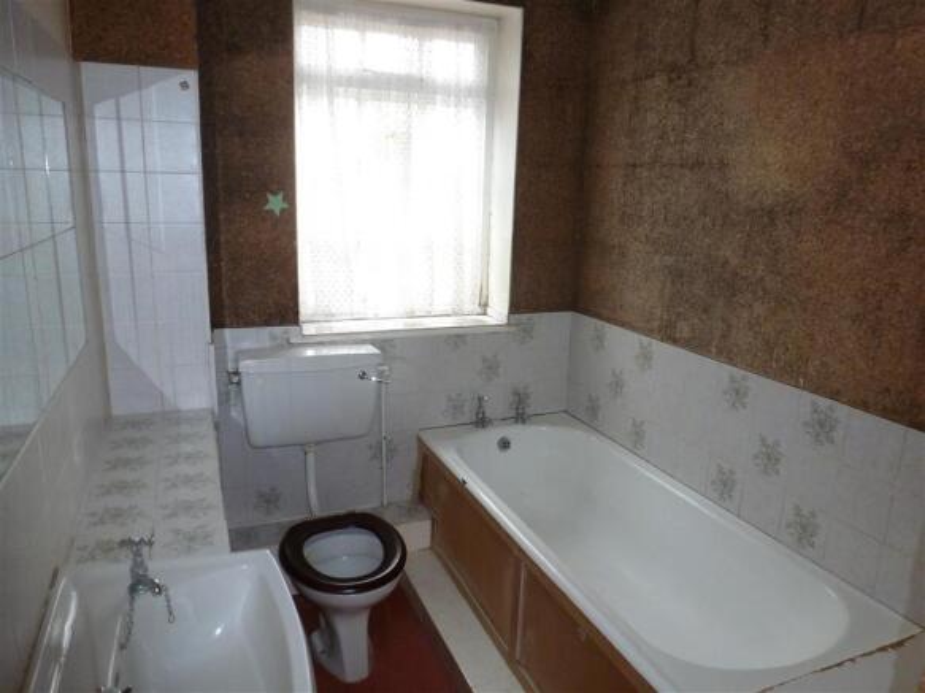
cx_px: 462
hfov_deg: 71.6
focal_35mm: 24
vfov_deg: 56.8
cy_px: 346
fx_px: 641
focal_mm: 4.3
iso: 250
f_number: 3.3
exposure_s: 1/60
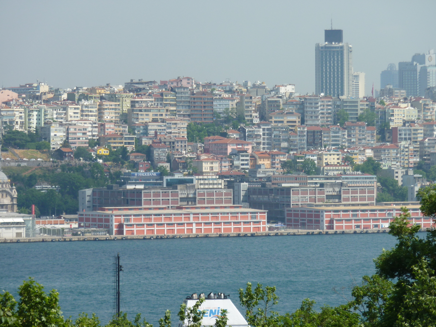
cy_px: 164
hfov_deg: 10.1
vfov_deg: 7.6
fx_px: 2469
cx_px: 218
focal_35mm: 196
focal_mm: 32.1
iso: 80
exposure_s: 1/500
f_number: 5
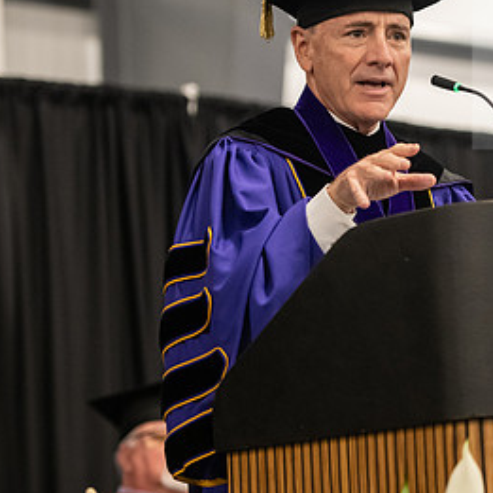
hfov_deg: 9.2
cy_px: 220
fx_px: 3045
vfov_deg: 9.3
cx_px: 416
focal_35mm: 189
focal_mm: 100
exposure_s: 1/200
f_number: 3.2
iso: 3200
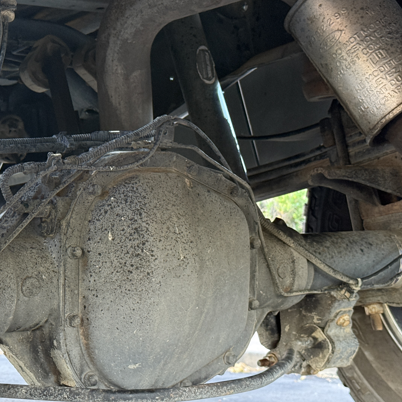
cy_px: 196
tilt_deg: +4.4
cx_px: 78
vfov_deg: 21.7
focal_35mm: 80
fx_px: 1051
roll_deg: +2.1
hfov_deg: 21.4
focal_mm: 6.76
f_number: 1.78
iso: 250
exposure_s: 1/56
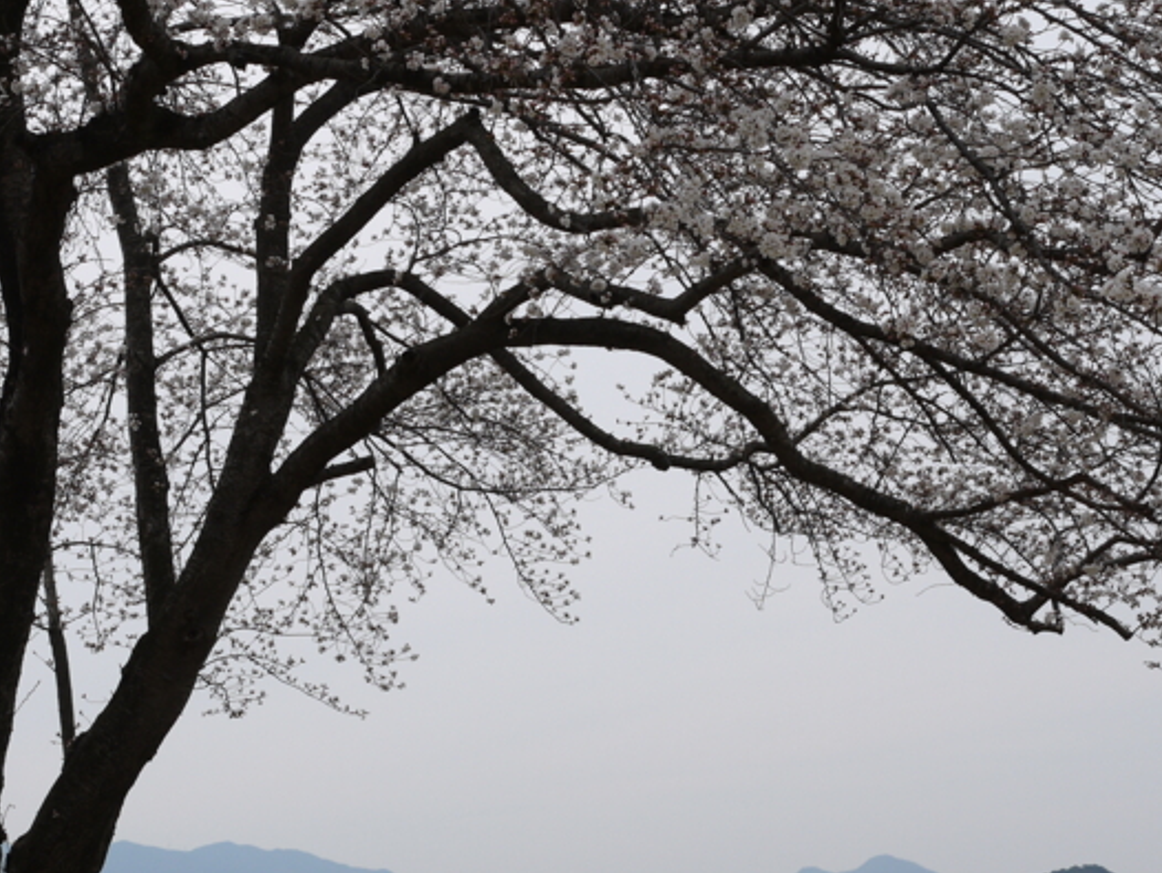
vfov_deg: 19.4
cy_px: 442
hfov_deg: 25.6
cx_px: 627
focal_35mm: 76
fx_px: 2552
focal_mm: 25
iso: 100
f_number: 9
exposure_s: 1/320
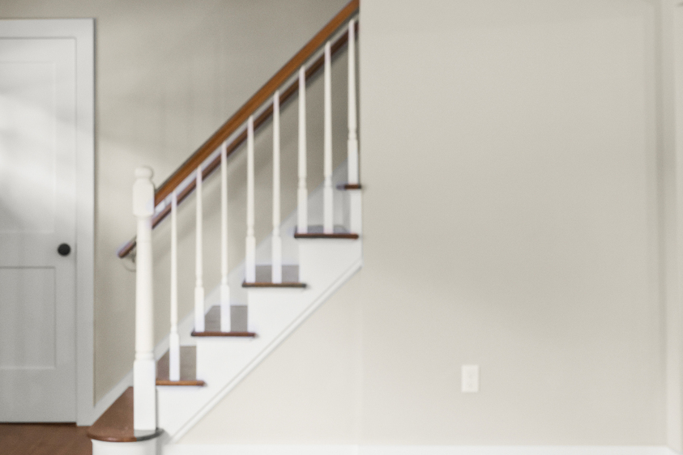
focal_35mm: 51
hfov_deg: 38.8
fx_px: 968
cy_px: 179
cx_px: 283
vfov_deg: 26.4
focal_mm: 14
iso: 320
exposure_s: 1/10
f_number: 8
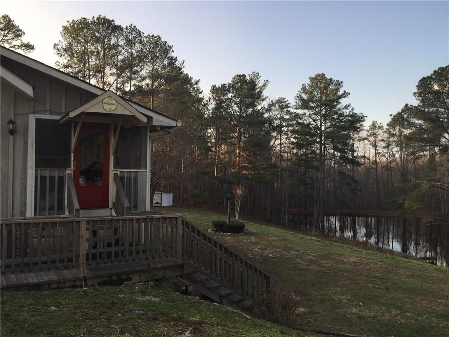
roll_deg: +0.4
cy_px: 168
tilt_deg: +2.3
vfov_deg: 48.2
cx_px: 224
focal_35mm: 29
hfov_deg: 61.7
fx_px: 376
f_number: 2.2
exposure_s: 1/520
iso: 32
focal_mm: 4.15
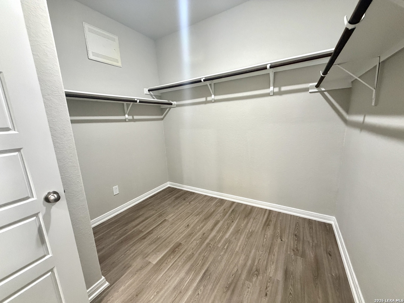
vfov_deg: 85.7
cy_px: 152
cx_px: 202
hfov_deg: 102.1
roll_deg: +3.0
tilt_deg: -11.8
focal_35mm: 14
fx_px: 163
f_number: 2.2
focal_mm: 2.22
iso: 500
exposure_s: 1/60
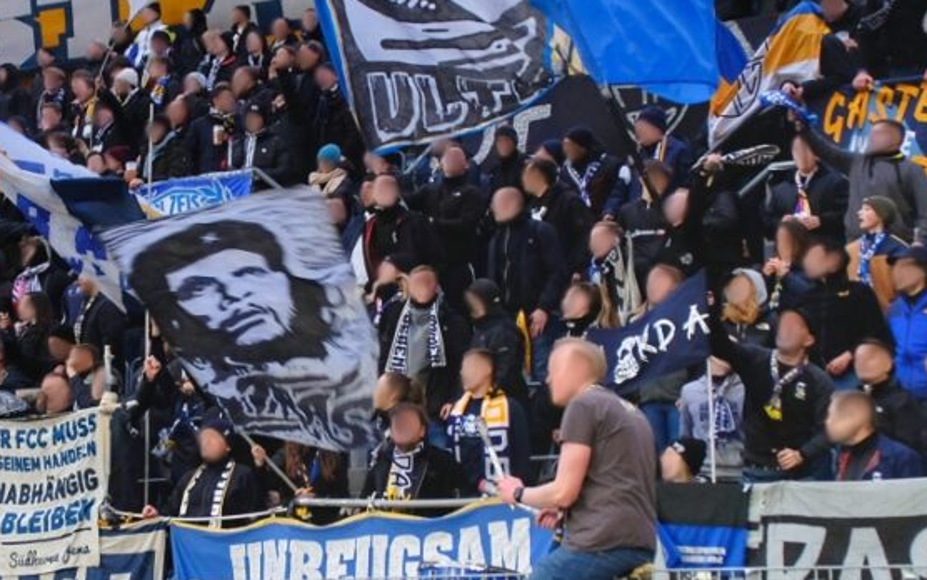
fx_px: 2148
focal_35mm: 85
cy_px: 284
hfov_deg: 24.0
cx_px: 195
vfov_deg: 15.4
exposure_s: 1/125
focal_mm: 19.6
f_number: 3.5
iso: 1000
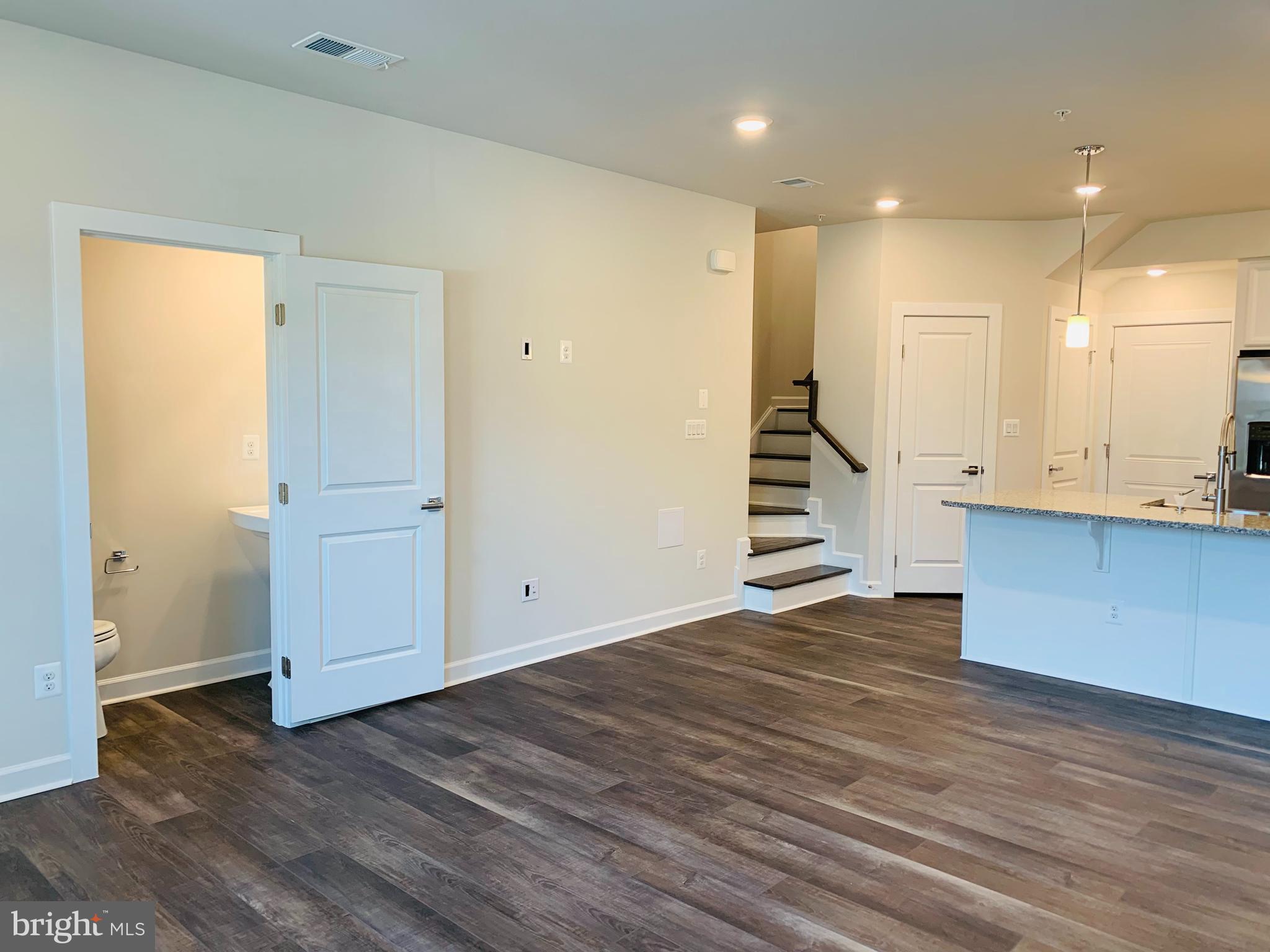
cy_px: 476
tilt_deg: -5.3
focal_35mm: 26
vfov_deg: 53.1
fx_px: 954
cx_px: 635
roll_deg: +0.2
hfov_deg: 67.3
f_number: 1.8
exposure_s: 1/60
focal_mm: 4.25
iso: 80
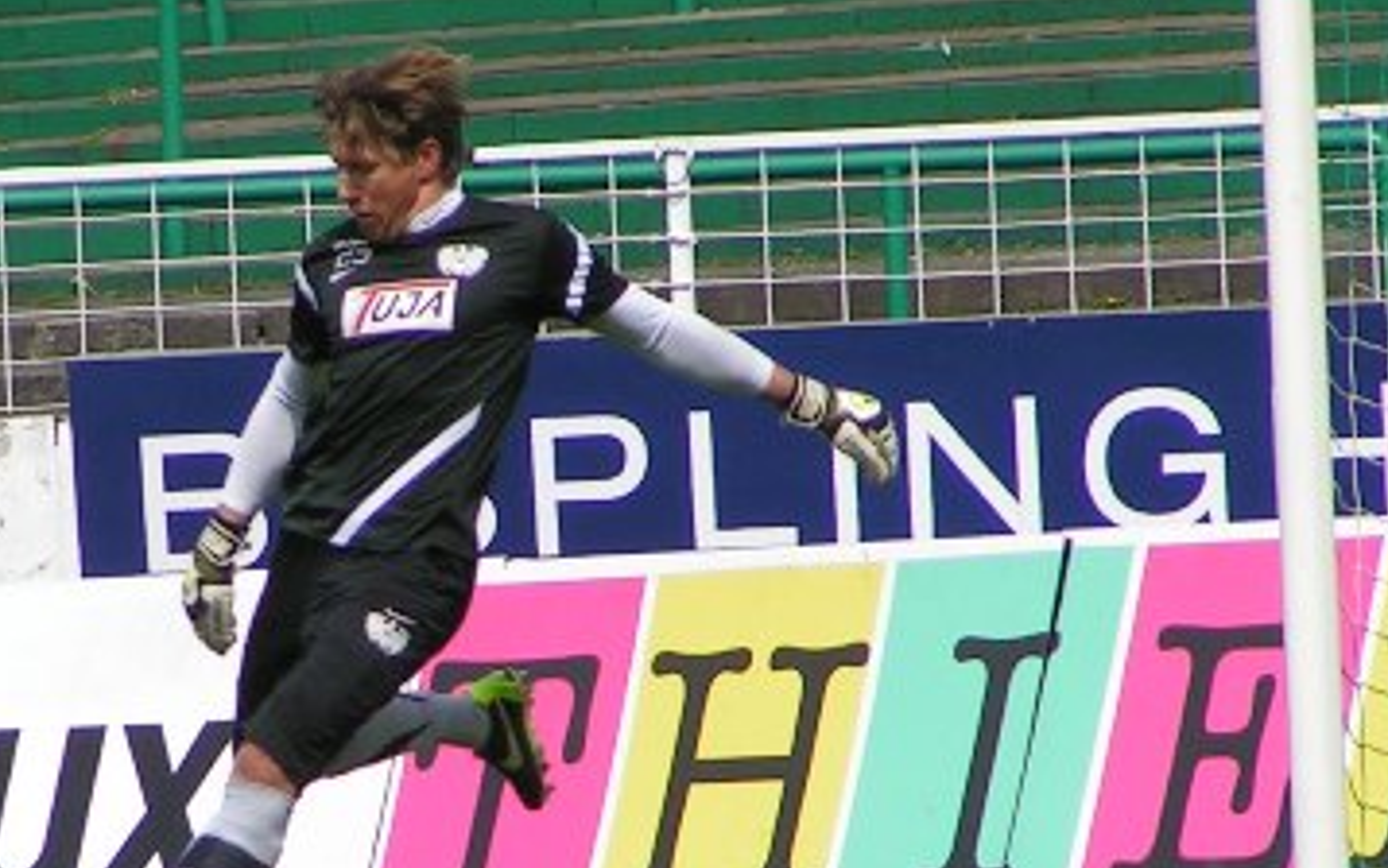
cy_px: 678
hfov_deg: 2.7
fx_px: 29212
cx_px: 287
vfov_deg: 1.7
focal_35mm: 772
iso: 50
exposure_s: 1/1000
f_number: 4.5
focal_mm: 49.8
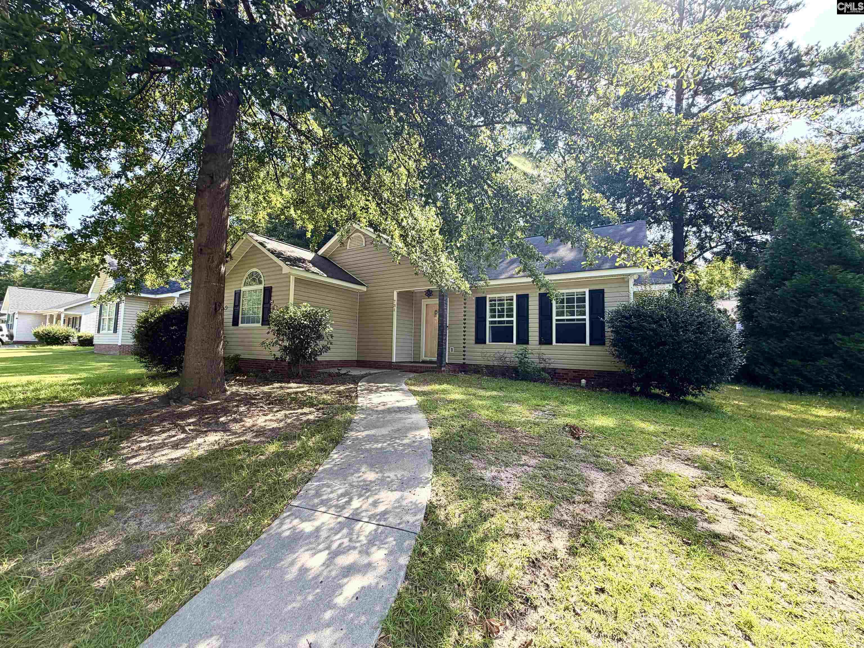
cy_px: 324
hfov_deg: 102.1
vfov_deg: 85.7
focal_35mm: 14
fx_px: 349
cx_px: 432
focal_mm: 2.22
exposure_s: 1/269
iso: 50
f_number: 2.2
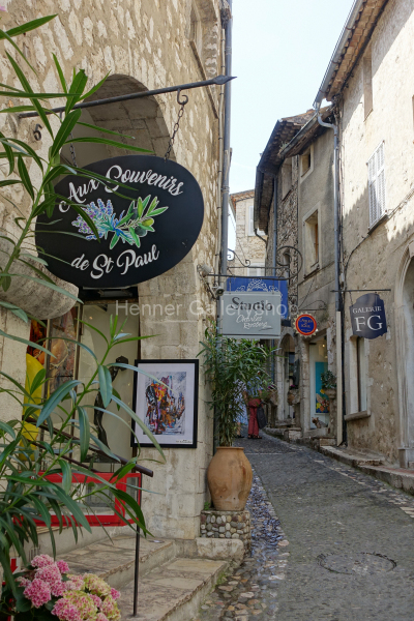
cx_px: 207
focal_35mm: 36
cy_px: 310
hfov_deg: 36.9
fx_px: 621
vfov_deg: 53.1
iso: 125
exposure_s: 1/200
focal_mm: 13.34
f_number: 4
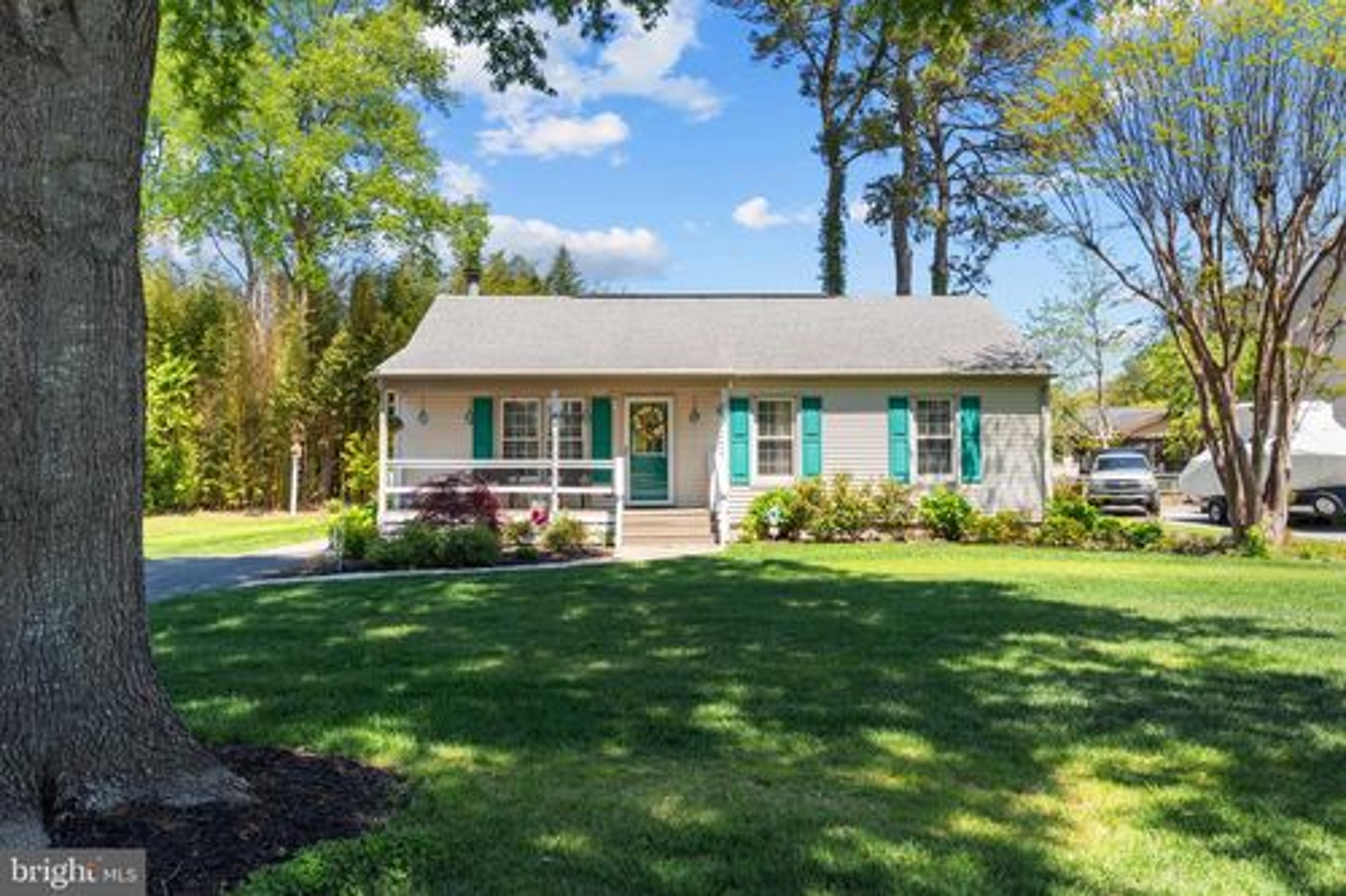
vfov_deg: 47.9
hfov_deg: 67.4
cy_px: 448
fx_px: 1009
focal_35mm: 27
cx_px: 673
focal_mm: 18
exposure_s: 1/500
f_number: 7.1
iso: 200
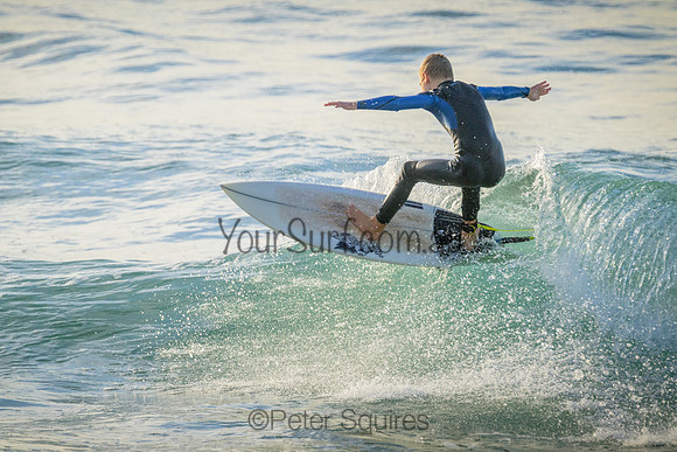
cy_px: 226
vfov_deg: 2.4
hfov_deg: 3.6
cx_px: 338
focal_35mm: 580
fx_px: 10909
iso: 2500
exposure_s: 1/2000
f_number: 11
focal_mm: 580
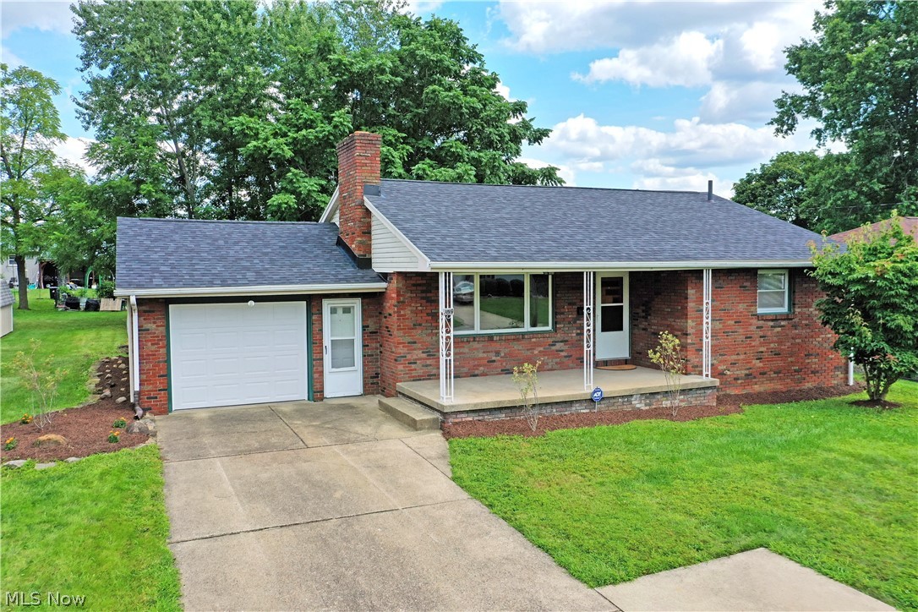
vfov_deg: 46.4
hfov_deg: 65.5
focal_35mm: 28
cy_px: 306
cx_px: 459
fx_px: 714
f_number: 5.6
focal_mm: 10.26
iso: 100
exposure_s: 1/400
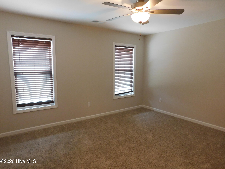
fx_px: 149
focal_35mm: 23
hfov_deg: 73.9
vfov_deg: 58.9
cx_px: 112
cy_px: 84
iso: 250
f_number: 3
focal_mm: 4
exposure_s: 1/30
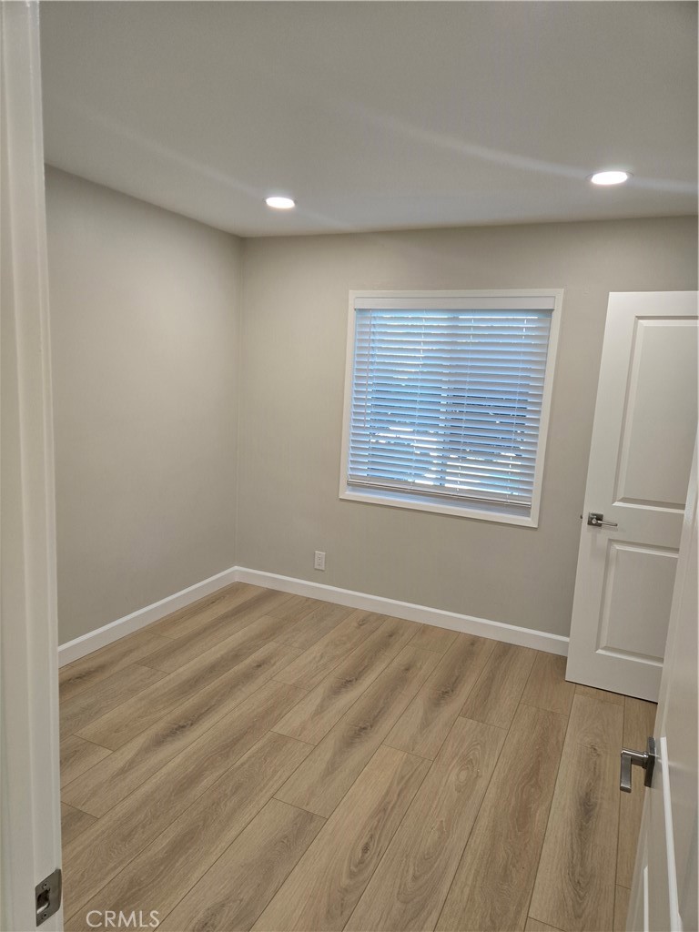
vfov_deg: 73.9
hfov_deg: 58.9
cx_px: 350
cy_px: 466
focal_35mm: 23
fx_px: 619
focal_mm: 5.4
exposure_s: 1/120
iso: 100
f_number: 1.8
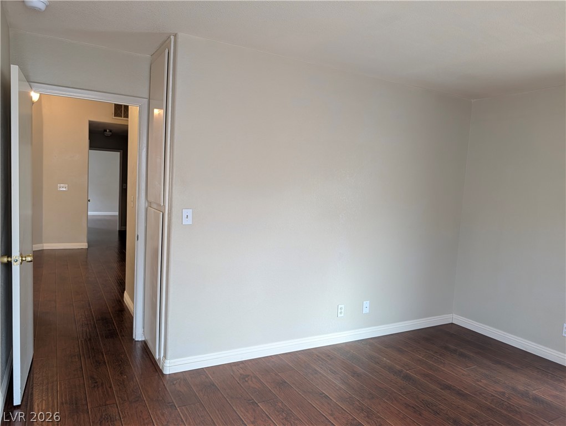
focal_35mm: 24
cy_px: 213
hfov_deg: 71.5
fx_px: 393
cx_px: 283
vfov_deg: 56.9
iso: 99
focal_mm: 6.9
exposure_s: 1/30
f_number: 1.68
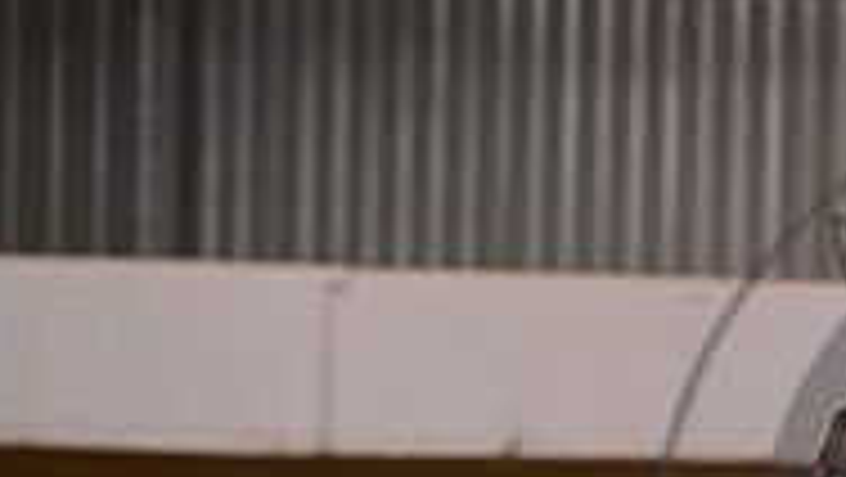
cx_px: 1179
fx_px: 14522
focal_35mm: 647
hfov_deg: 3.3
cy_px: 574
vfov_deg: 1.9
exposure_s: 1/200
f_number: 4
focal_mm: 200
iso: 2000
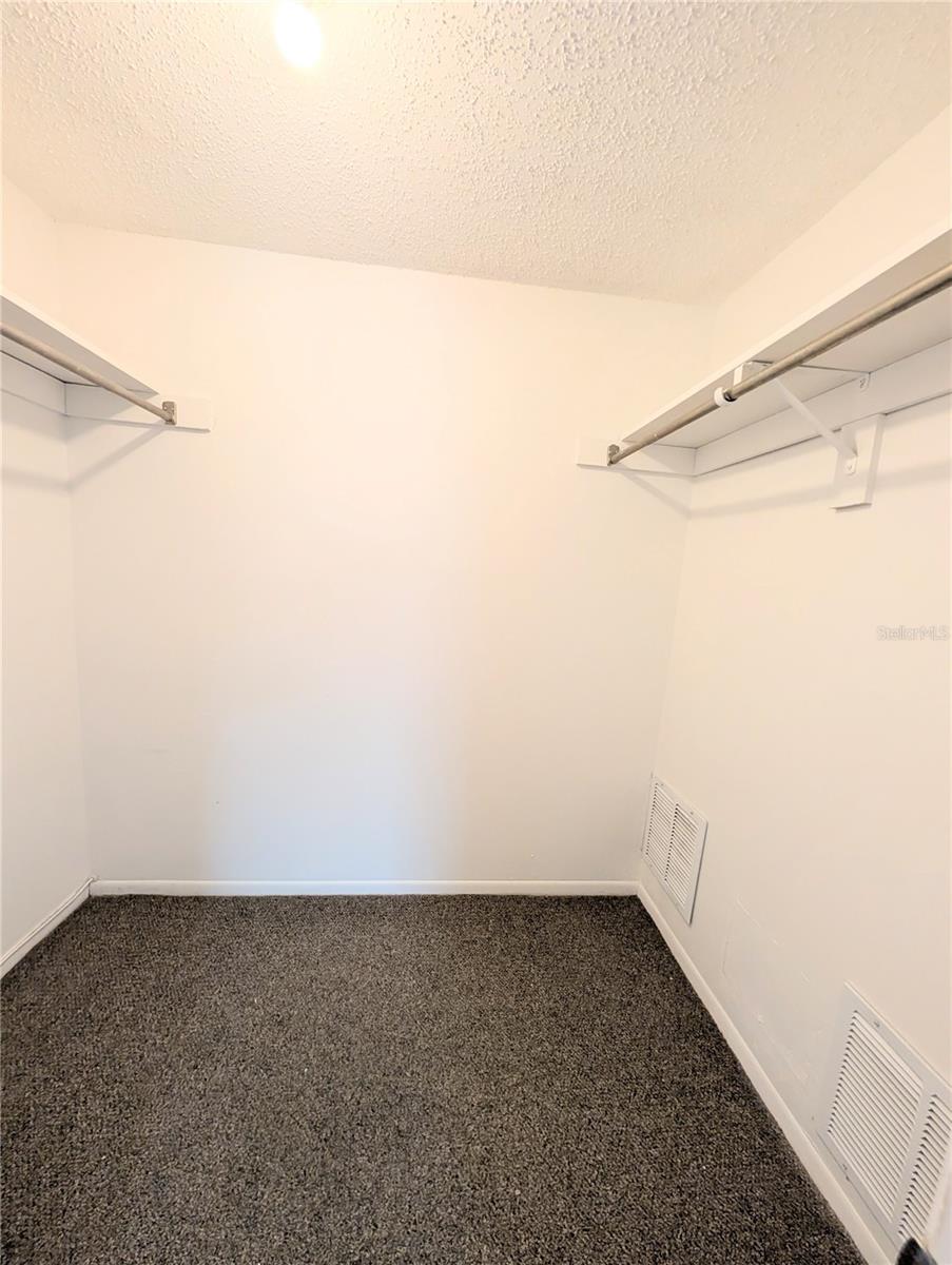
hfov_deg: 94.6
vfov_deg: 110.5
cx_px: 476
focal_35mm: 12
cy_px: 632
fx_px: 439
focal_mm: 2.02
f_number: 1.7
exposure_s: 1/120
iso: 89
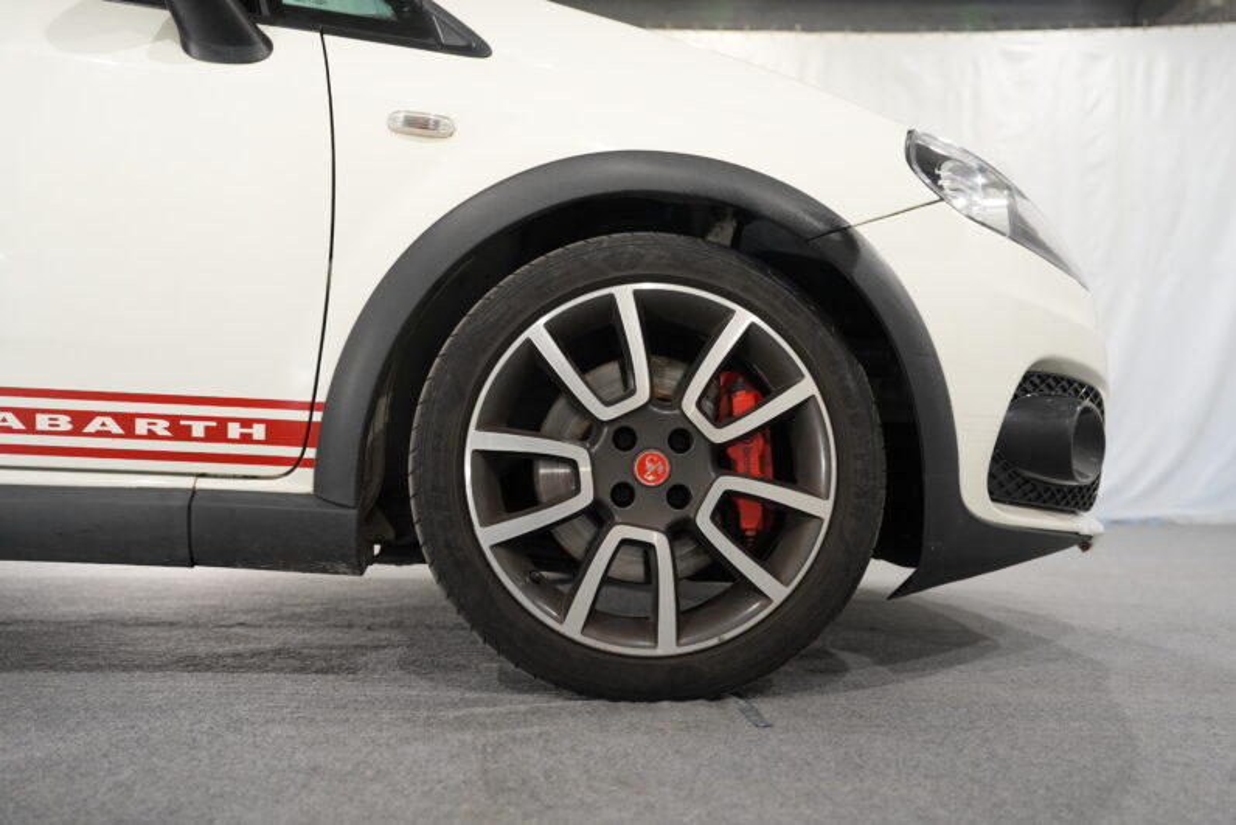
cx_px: 618
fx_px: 1030
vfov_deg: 43.6
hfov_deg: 61.9
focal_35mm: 30
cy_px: 412
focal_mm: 30
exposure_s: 1/500
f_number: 2.8
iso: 3200
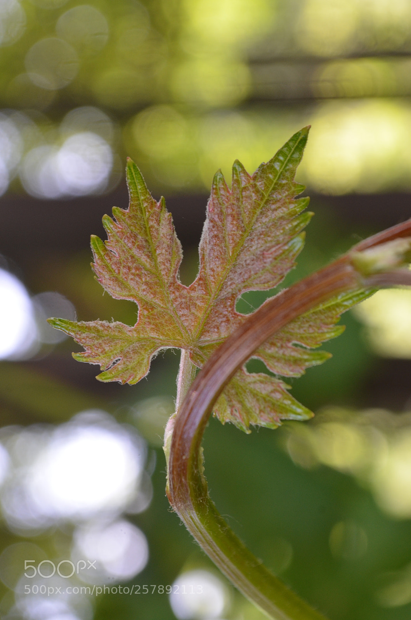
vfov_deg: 26.0
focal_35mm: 78
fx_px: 1342
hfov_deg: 17.4
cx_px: 206
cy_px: 310
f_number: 8
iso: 400
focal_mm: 52
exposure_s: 1/60
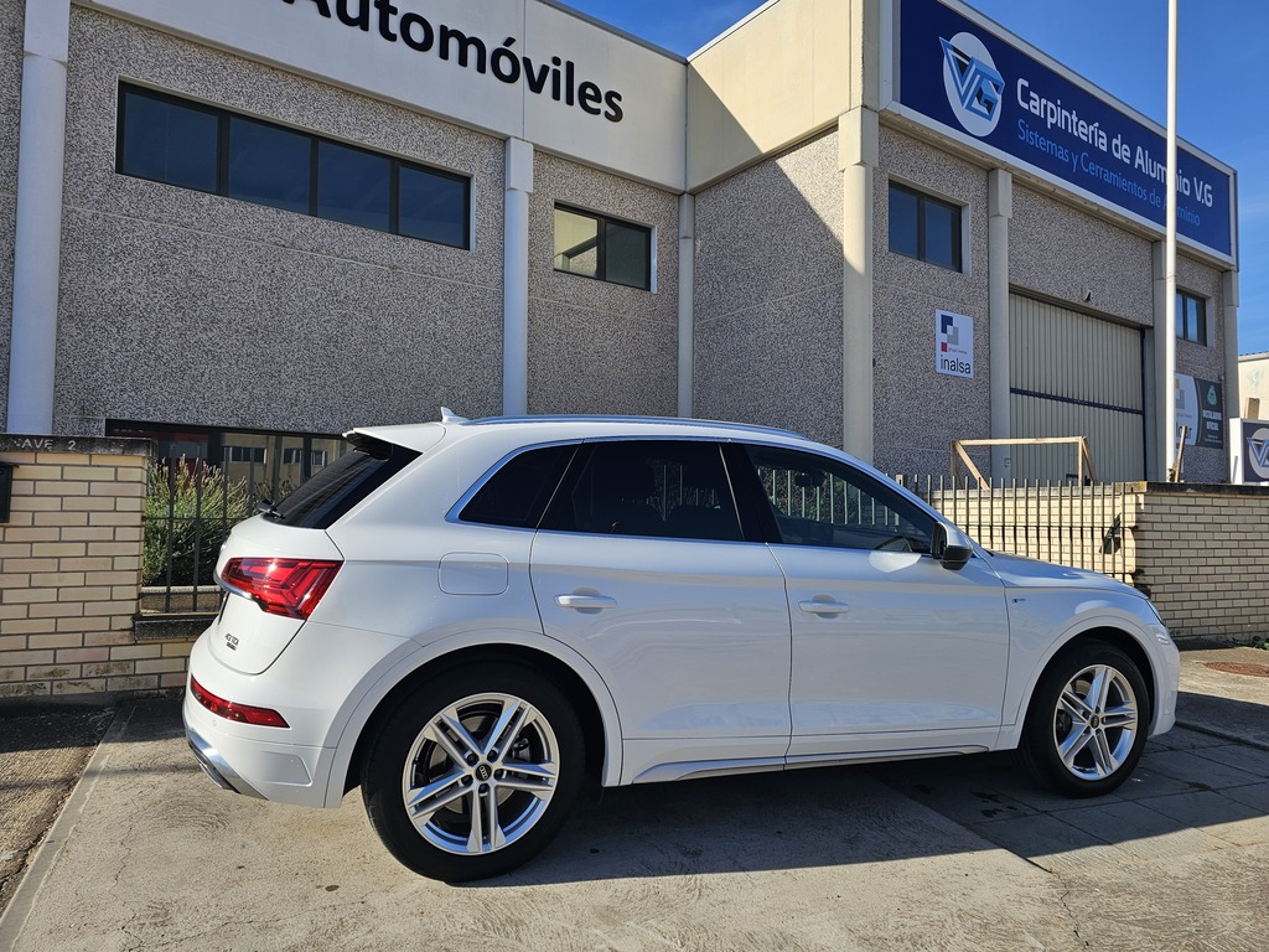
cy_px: 476
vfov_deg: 58.9
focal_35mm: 23
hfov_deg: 73.9
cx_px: 634
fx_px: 843
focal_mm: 6.3
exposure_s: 1/1212
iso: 20
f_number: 1.7
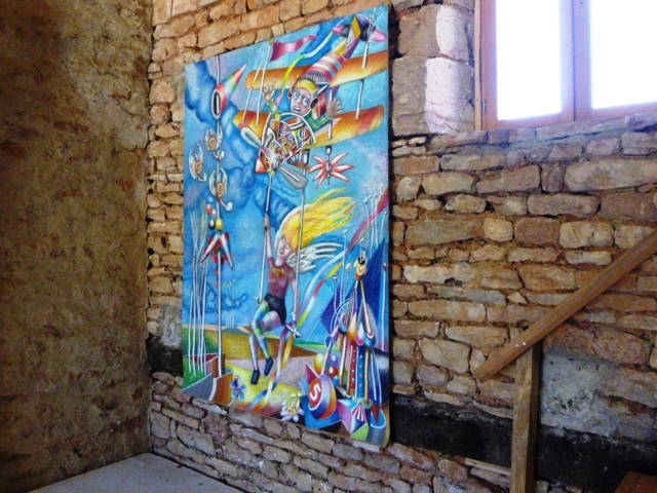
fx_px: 588
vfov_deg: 45.4
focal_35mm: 31
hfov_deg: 58.4
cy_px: 246
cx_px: 328
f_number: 3.4
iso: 640
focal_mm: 5.6
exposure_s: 1/60
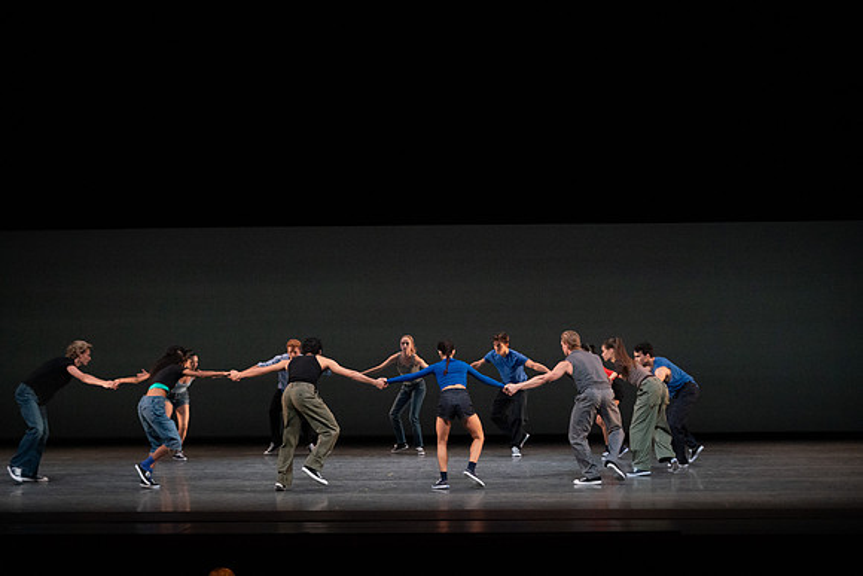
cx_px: 432
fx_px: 2326
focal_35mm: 97
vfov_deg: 14.1
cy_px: 288
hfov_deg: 21.0
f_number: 5
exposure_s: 1/400
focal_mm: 97
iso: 8000
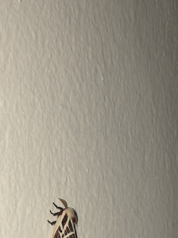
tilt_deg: +13.1
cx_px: 87
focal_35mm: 112
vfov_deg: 17.2
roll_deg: -2.6
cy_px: 231
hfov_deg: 13.2
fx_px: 767
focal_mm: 6.6
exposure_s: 1/57
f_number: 2.8
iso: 32
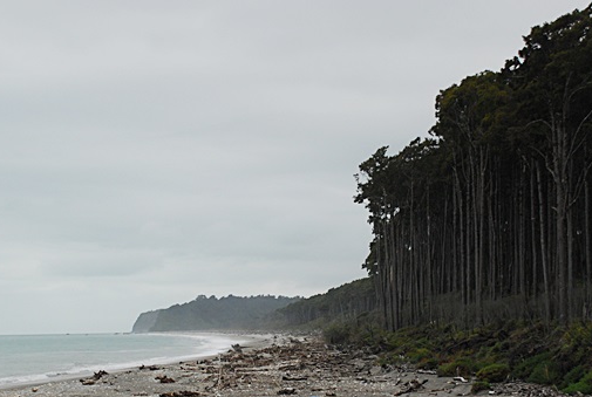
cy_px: 286
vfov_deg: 14.4
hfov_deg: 21.4
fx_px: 1565
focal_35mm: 95
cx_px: 286
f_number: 5.6
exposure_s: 1/2000
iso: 400
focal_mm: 40
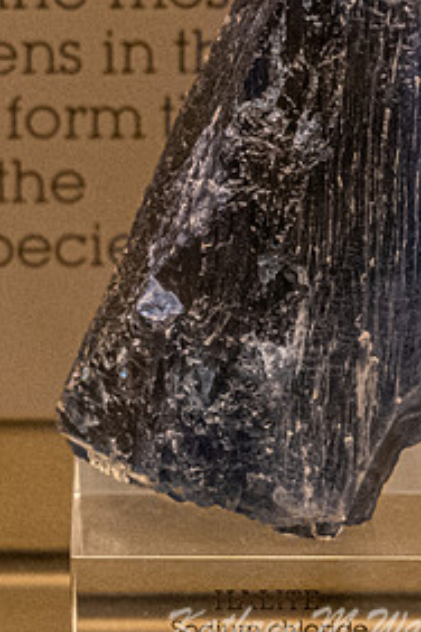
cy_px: 280
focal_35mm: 264
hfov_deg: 5.2
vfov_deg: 7.8
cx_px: 301
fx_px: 4631
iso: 5000
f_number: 5.6
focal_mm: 80
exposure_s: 1/100
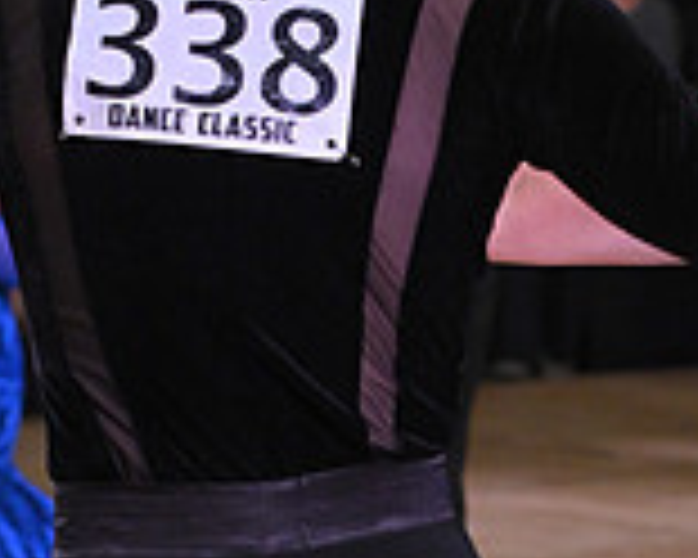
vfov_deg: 4.6
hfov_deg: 5.8
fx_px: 6900
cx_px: 759
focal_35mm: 334
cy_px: 855
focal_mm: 95
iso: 2000
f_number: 5
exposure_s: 1/320
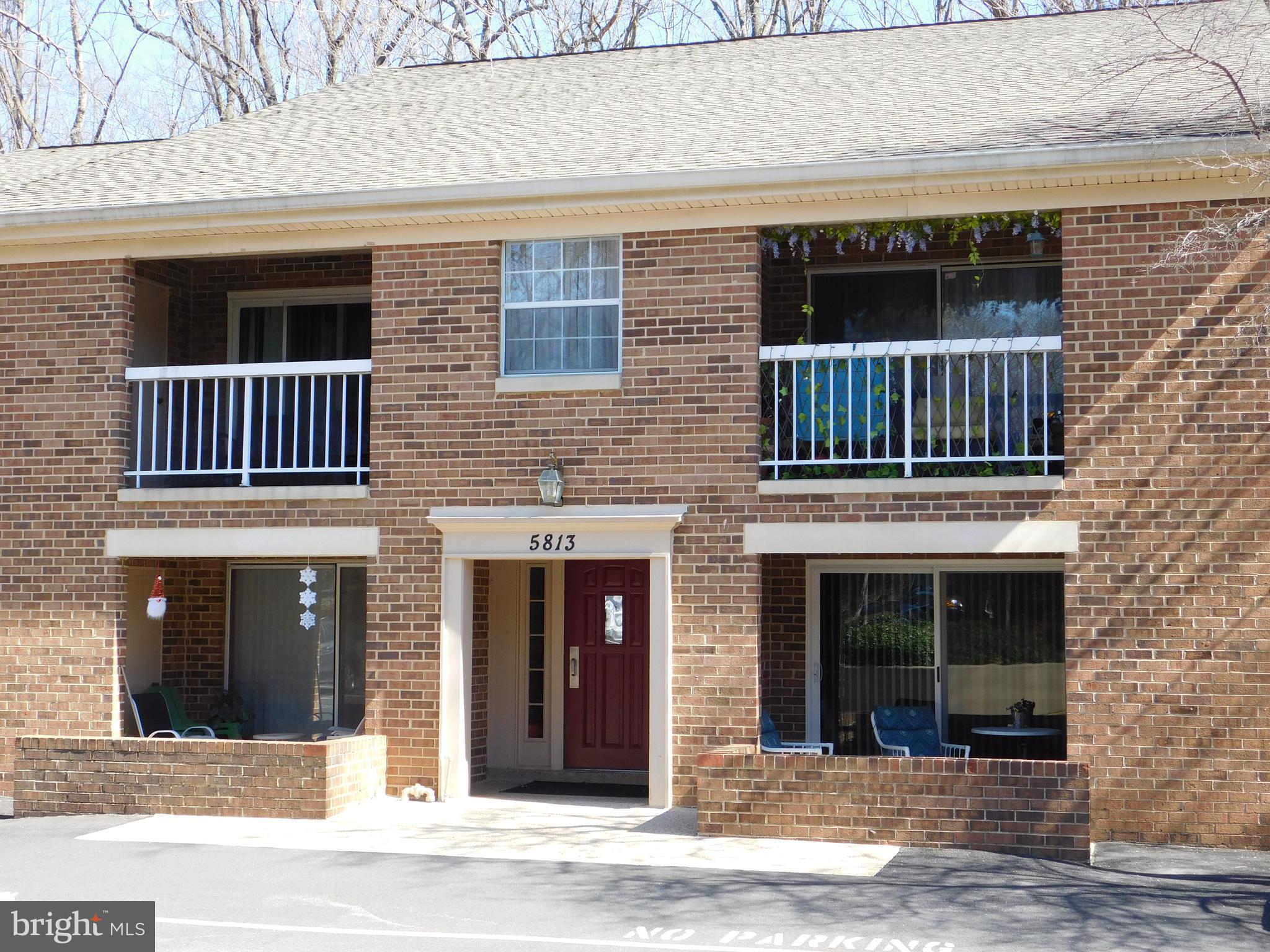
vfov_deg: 28.6
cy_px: 476
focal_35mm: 51
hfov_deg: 37.5
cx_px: 635
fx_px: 1871
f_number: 3.8
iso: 125
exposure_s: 1/250
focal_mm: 9
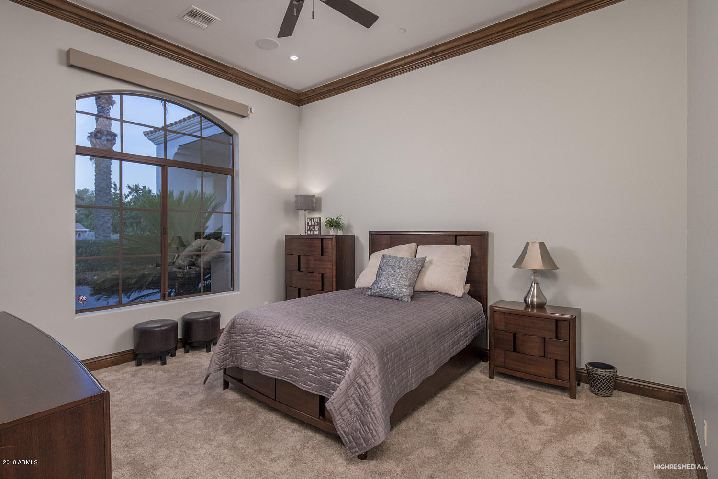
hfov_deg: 93.3
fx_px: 339
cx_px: 359
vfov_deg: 70.5
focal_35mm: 17
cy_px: 240
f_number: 8
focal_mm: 17
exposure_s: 1/50
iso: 800
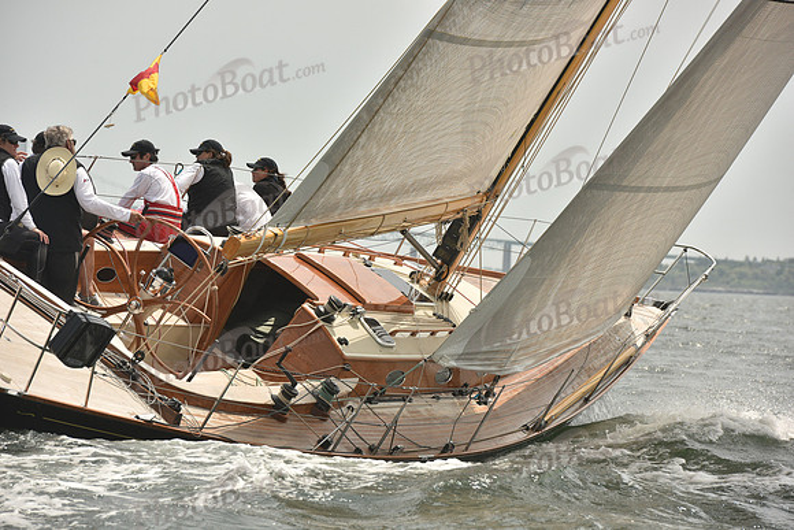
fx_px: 4412
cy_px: 265
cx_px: 397
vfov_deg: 6.9
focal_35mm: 200
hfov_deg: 10.3
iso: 400
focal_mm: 200
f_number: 9
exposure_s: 1/1600
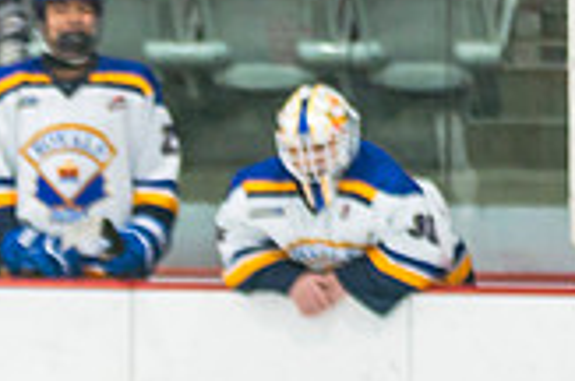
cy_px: 793
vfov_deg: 2.0
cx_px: -500
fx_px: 10872
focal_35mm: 682
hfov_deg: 3.0
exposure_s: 1/640
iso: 500
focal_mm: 120
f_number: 2.8
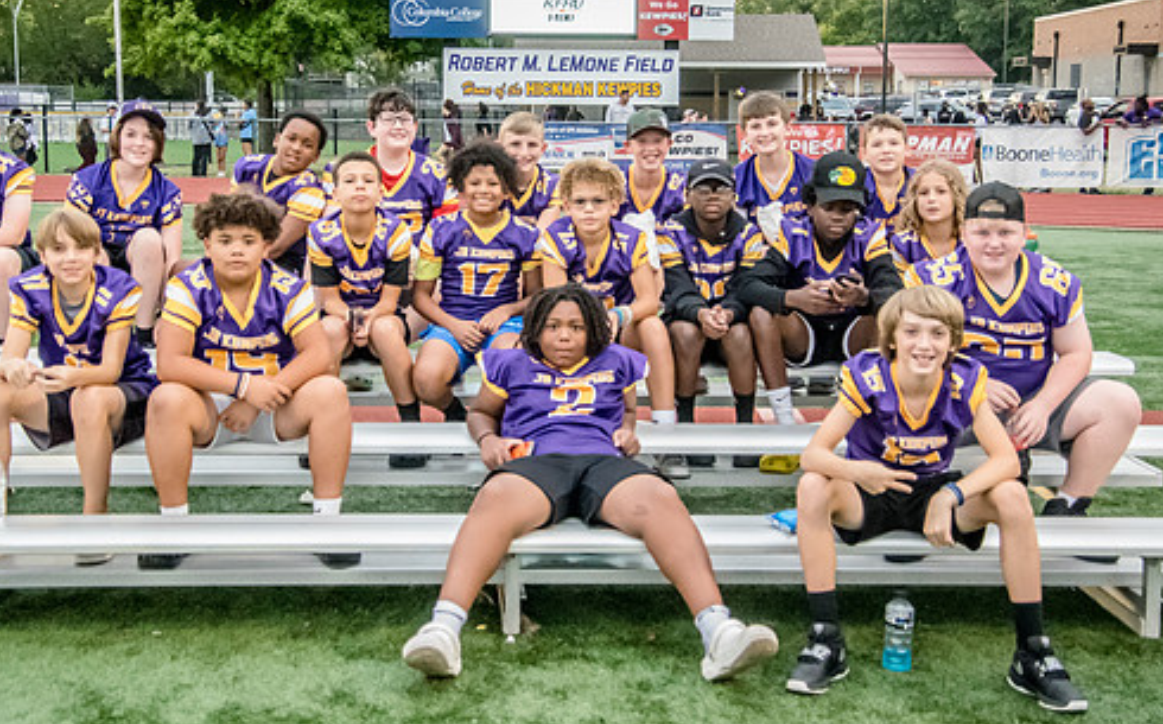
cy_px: 288
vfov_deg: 24.8
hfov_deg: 38.9
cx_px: 561
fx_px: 1646
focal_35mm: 52
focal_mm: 27
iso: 6400
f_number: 3.5
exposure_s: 1/1000
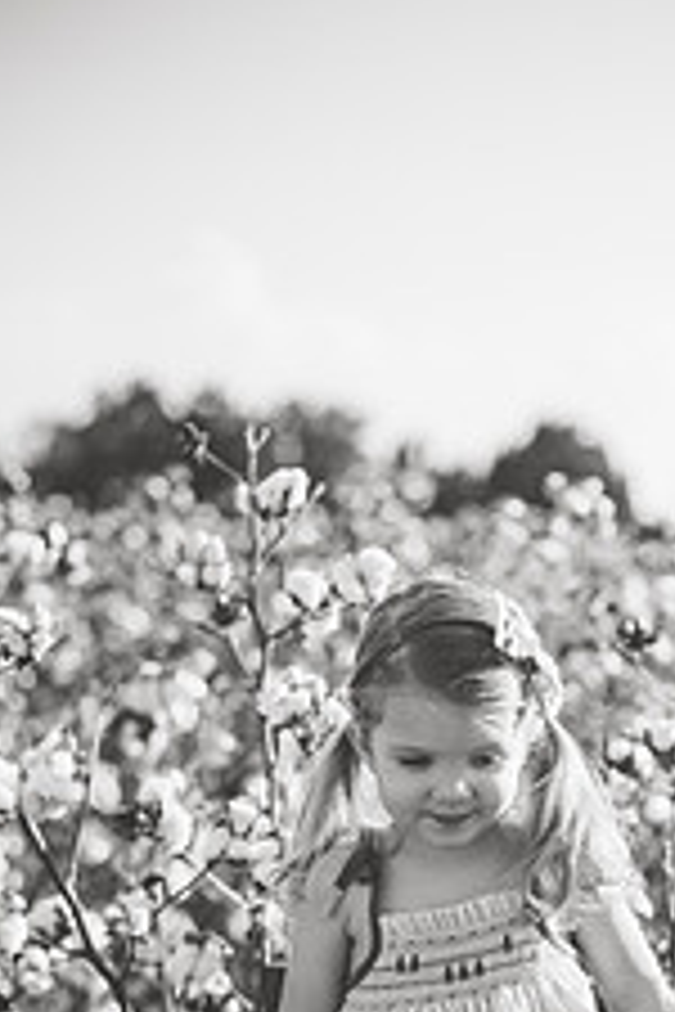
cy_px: 904
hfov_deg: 13.7
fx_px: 2812
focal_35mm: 100
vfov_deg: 20.0
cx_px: 459
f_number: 2.2
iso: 160
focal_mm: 50
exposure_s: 1/3200
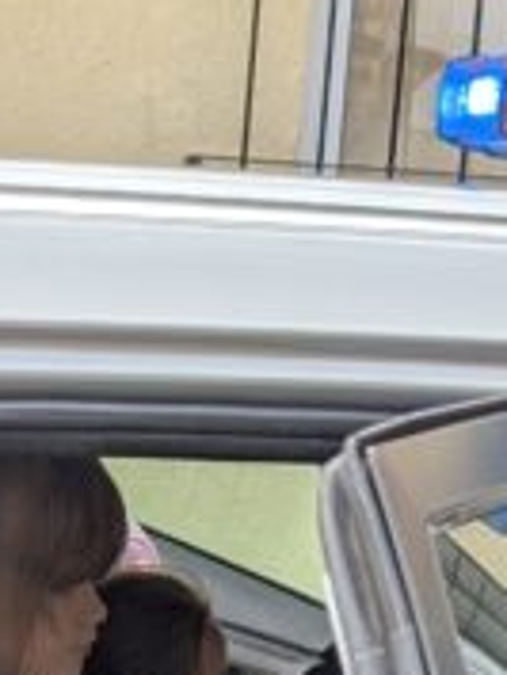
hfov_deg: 10.7
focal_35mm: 139
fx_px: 2711
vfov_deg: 13.3
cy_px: 1037
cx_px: 116
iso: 45
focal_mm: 6.81
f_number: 1.85
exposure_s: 1/612
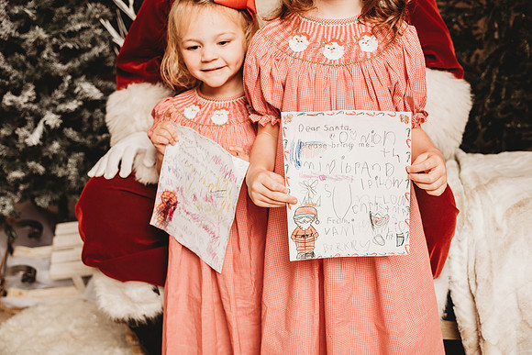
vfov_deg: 33.4
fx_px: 591
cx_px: 266
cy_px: 178
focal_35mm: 40
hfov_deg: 48.4
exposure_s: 1/160
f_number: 4
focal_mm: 40
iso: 100
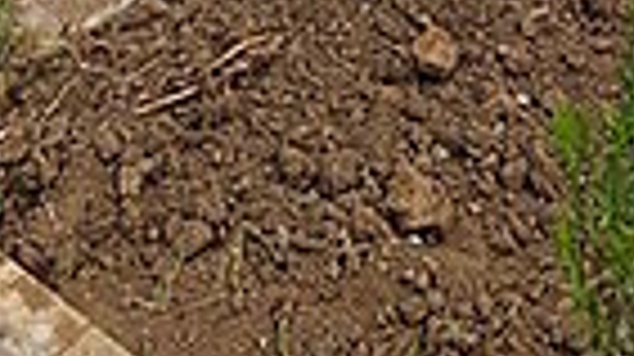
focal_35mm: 65
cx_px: 364
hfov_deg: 32.3
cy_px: -631
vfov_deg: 12.1
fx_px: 1092
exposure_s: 1/2294
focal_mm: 1.83
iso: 50
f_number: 2.2
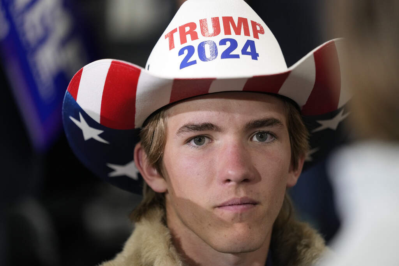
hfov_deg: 10.3
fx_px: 2217
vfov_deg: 6.9
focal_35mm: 200
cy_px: 133
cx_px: 200
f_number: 2.8
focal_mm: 200
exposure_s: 1/500
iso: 2000
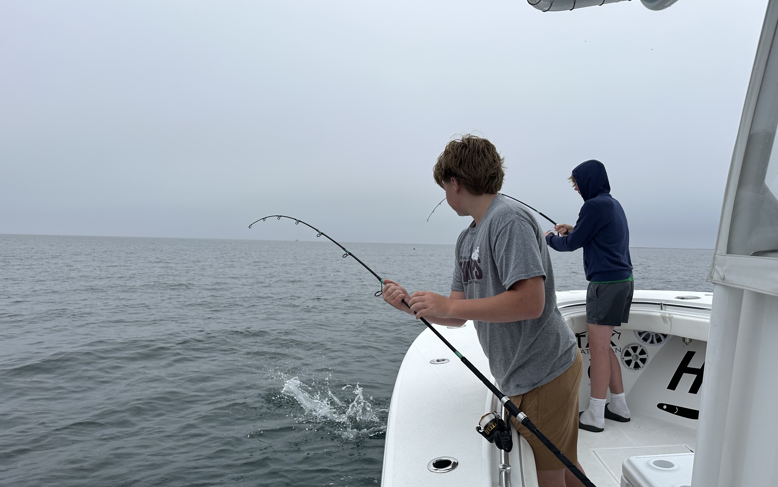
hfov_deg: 70.4
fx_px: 551
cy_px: 284
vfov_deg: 47.4
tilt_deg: -4.9
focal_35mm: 26
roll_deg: +0.0
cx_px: 391
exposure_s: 1/680
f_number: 1.78
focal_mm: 6.86
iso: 80
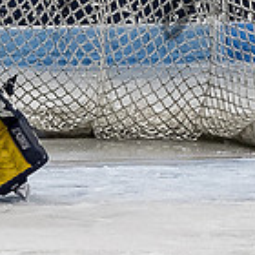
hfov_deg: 1.2
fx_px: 11685
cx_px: -173
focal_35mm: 1402
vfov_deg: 1.3
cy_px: -22
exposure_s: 1/800
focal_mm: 135
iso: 1600
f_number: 3.2
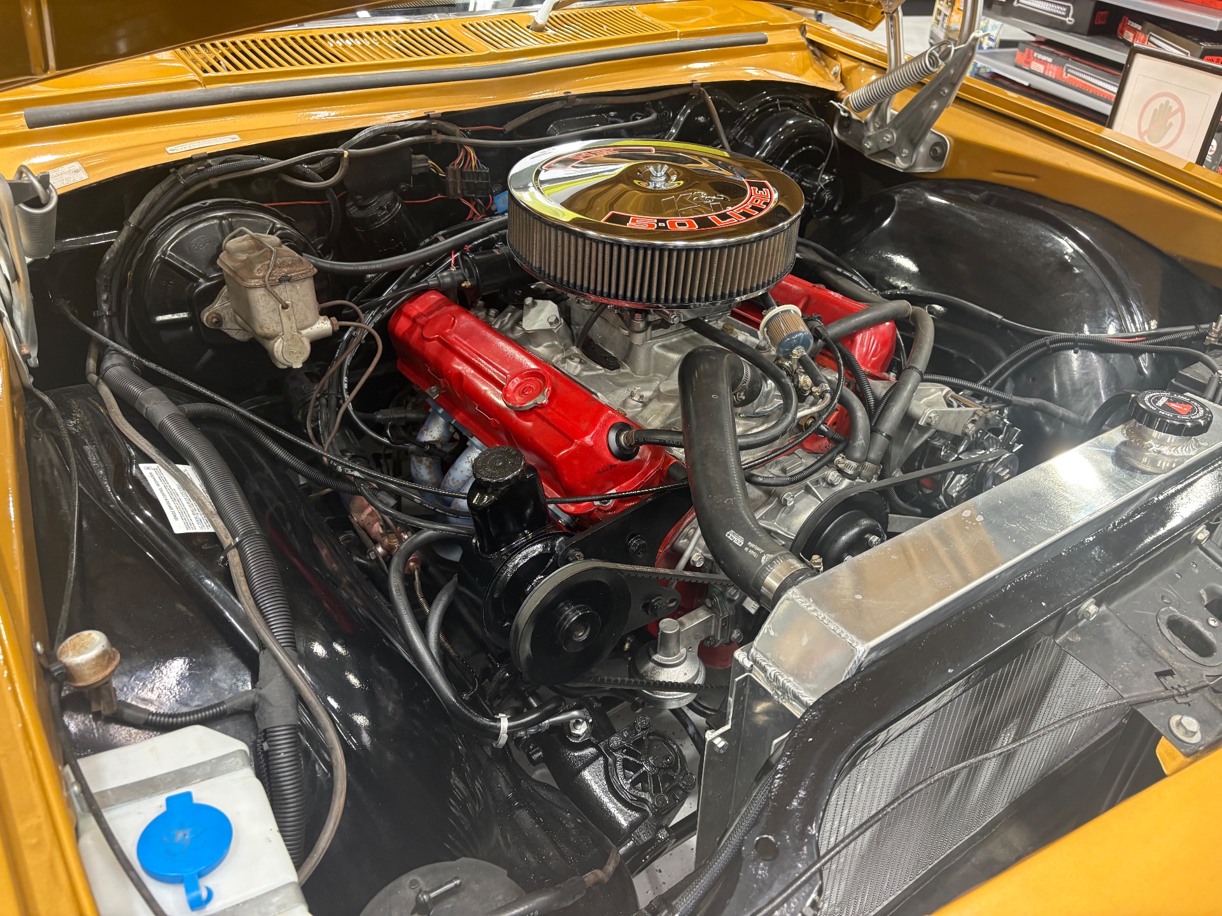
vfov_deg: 53.1
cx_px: 611
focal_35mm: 26
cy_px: 458
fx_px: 918
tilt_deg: -35.6
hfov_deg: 67.3
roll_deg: -1.4
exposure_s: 1/50
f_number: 1.6
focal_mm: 5.96
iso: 160
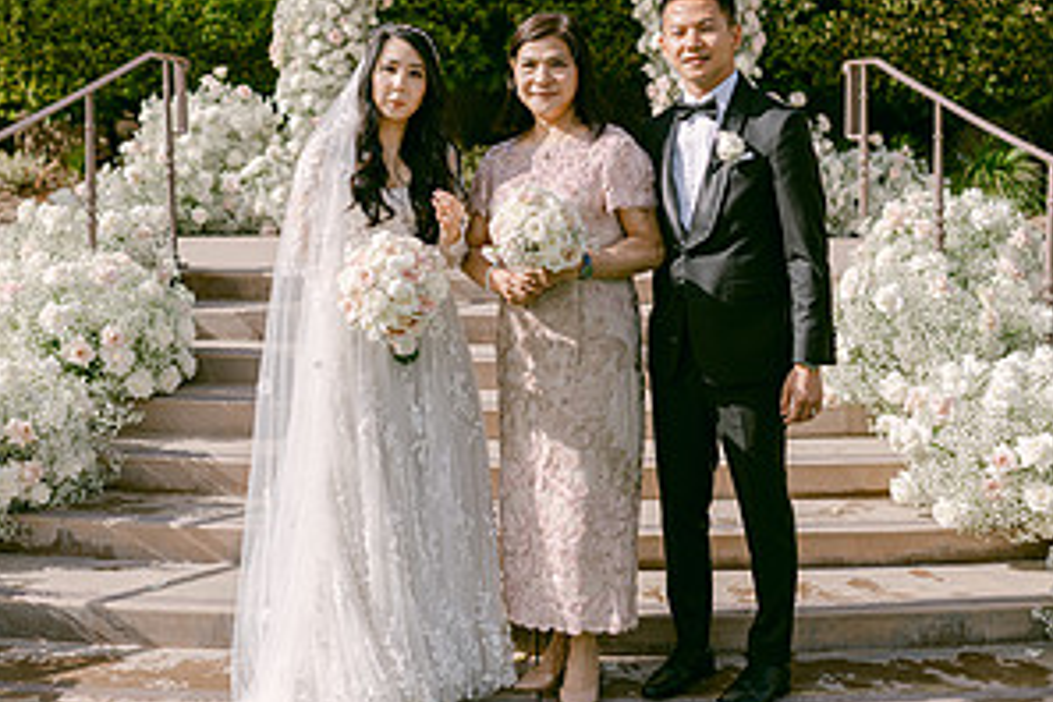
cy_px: 248
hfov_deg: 37.5
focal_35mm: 53
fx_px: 1550
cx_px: 528
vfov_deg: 25.4
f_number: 2.8
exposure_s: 1/4000
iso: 100
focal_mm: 35
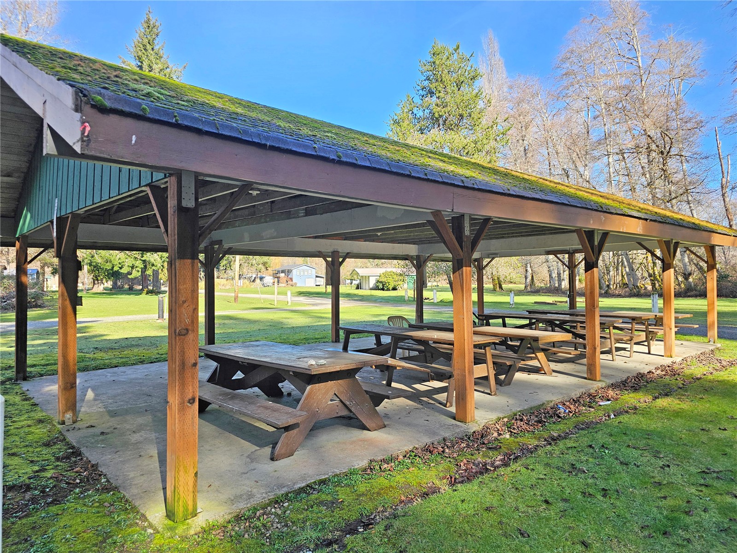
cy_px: 276
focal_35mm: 23
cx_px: 368
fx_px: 490
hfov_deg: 73.9
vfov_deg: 58.9
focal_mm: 6.3
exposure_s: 1/180
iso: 16
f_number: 1.7
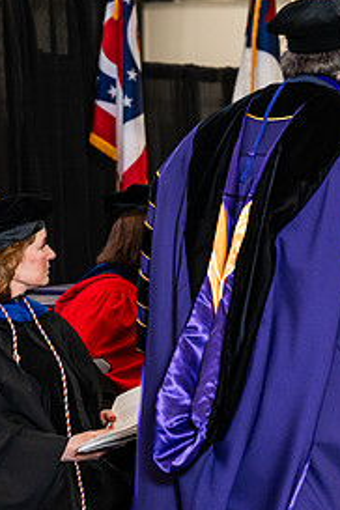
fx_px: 2111
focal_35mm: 149
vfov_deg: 13.8
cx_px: 400
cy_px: 264
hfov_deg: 9.1
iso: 1250
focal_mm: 70
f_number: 4
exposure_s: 1/200
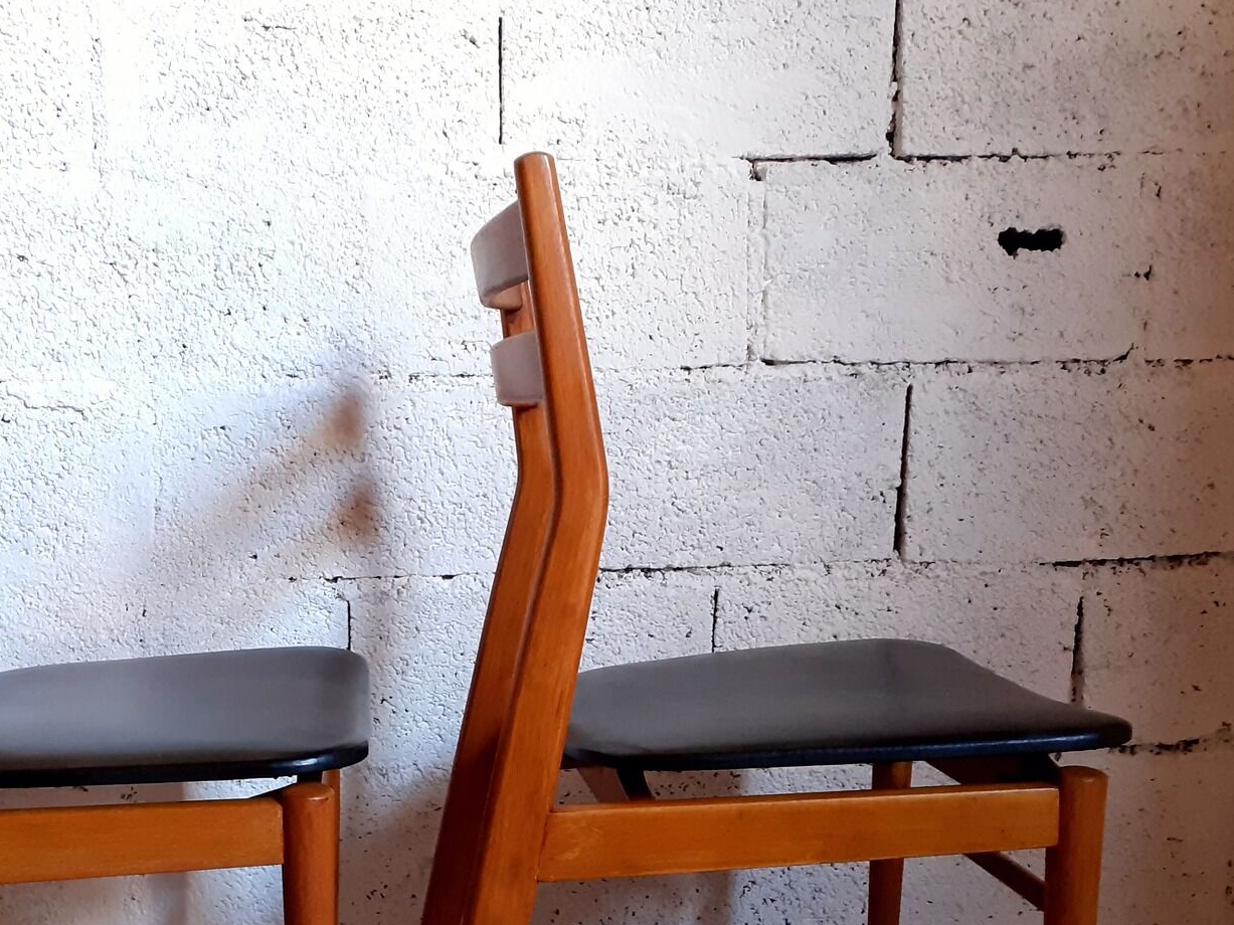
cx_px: 380
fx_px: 1568
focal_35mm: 44
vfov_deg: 32.1
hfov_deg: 42.2
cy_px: 727
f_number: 1.9
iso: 200
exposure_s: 1/33
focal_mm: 3.6
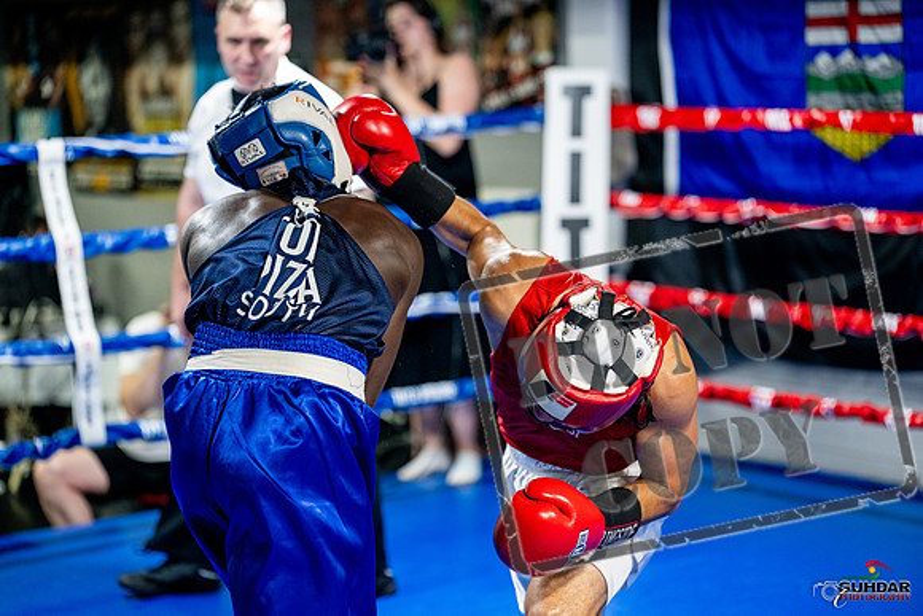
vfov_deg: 15.5
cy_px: 308
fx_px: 2257
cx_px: 462
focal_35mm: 88
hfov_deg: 23.1
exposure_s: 1/800
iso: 4000
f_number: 2
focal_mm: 88
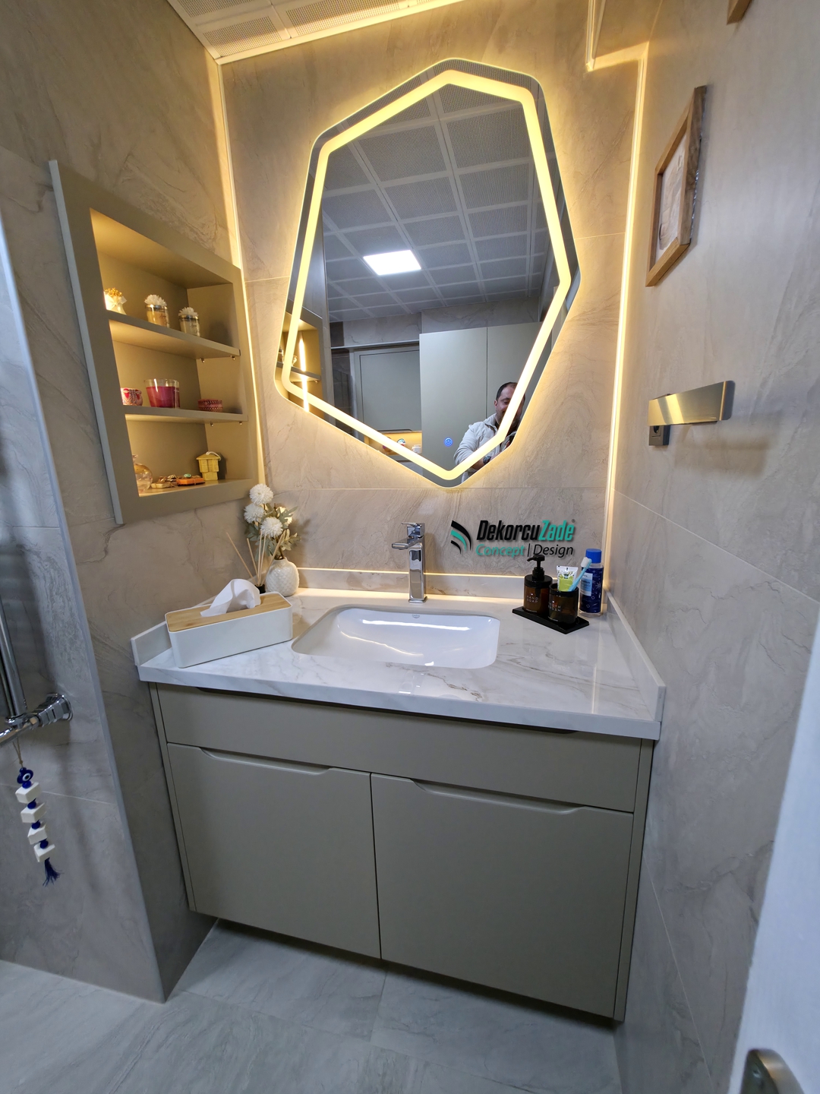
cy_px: 547
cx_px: 410
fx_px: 411
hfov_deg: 89.9
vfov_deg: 106.2
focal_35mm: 13
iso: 80
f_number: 1.9
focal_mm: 2.2
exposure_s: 1/50
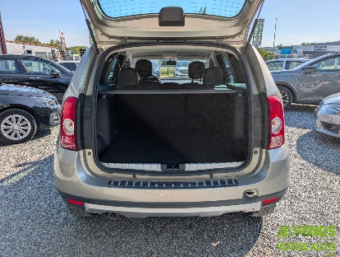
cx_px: 170
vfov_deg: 57.0
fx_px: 236
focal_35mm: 24
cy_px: 128
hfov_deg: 71.5
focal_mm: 6.9
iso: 21
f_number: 1.68
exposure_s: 1/1458
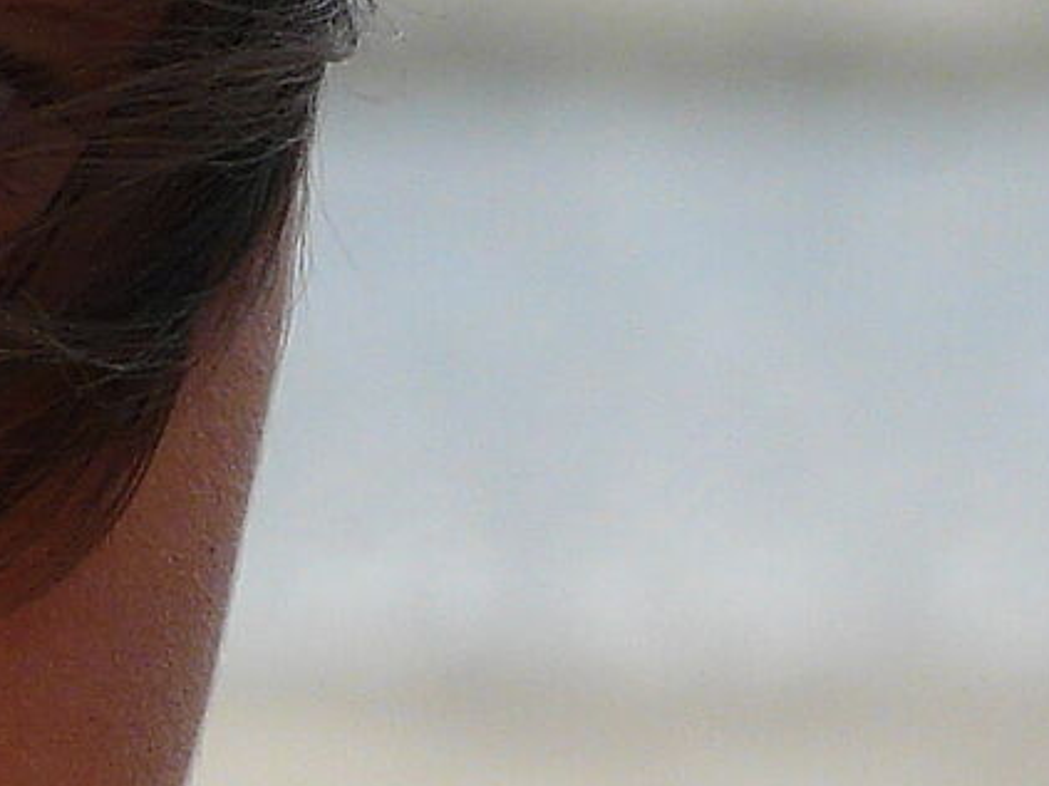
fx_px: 34749
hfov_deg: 1.7
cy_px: 121
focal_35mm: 1147
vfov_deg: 1.3
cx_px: -1161
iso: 100
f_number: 4
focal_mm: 33.2
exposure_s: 1/800
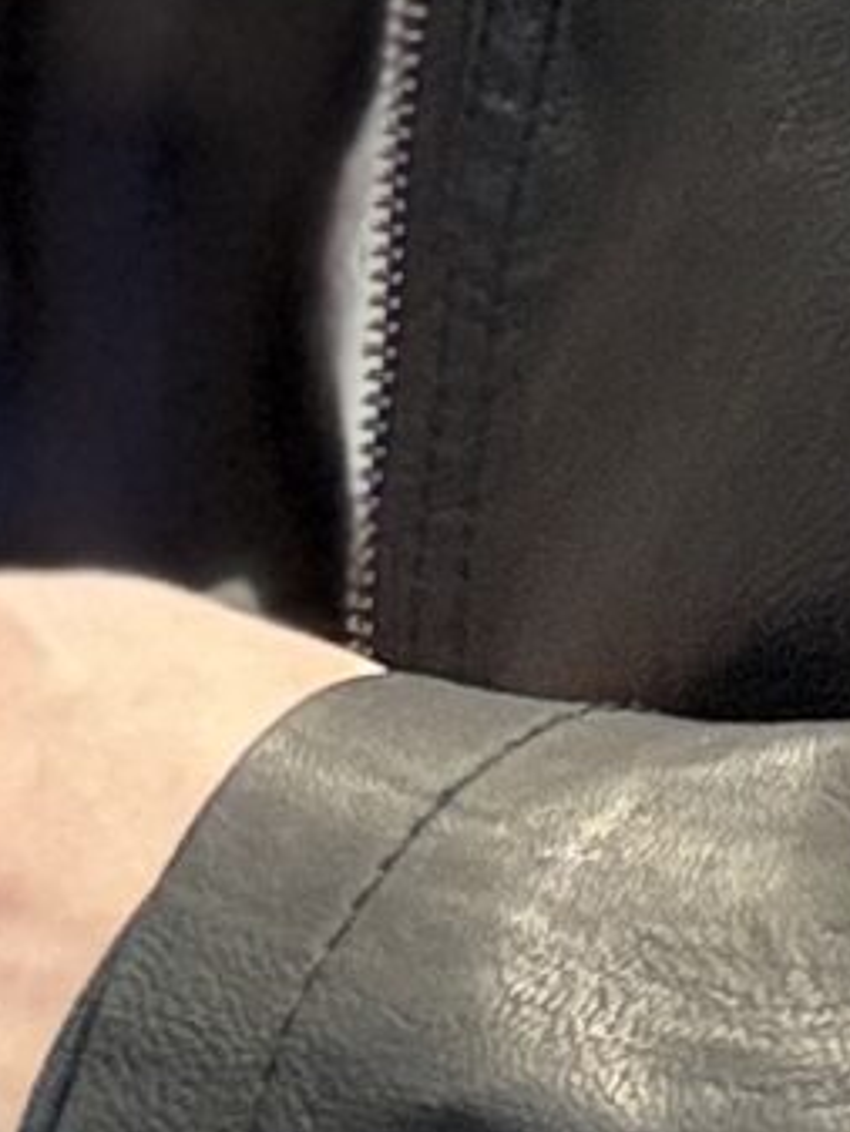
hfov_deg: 6.2
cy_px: -316
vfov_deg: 8.6
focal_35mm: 228
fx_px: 7460
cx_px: 2130
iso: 125
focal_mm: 2.69
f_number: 1.9
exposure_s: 1/50
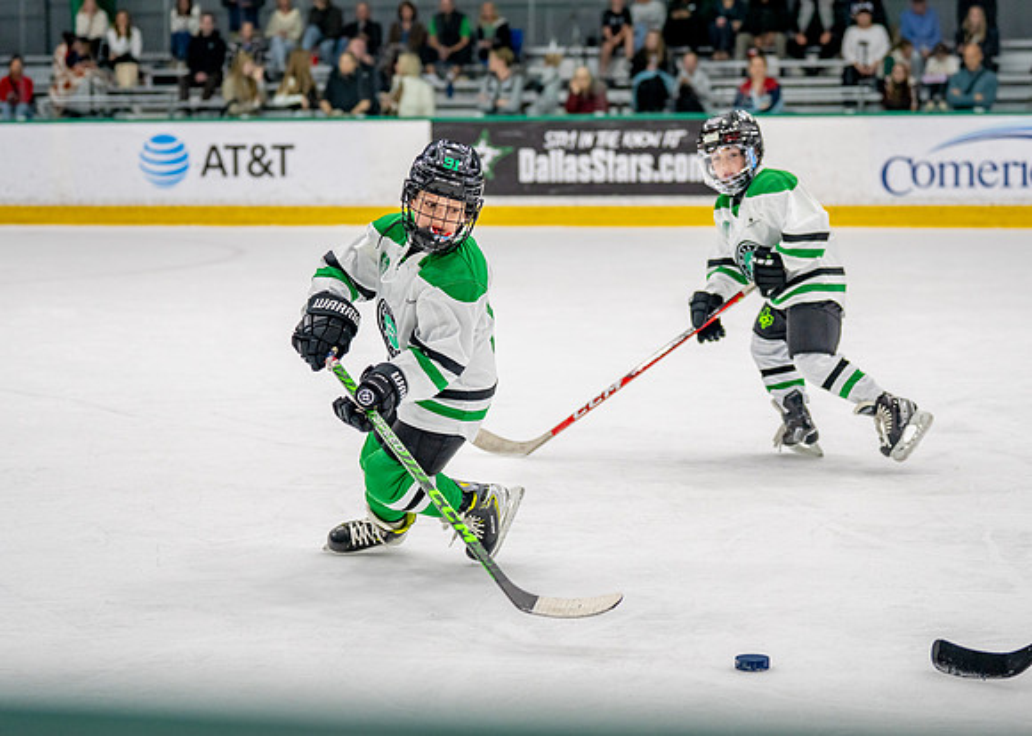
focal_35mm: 92
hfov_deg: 21.7
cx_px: 507
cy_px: 291
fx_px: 2692
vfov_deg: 15.6
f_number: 2.8
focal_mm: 70
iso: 1000
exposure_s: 1/1250
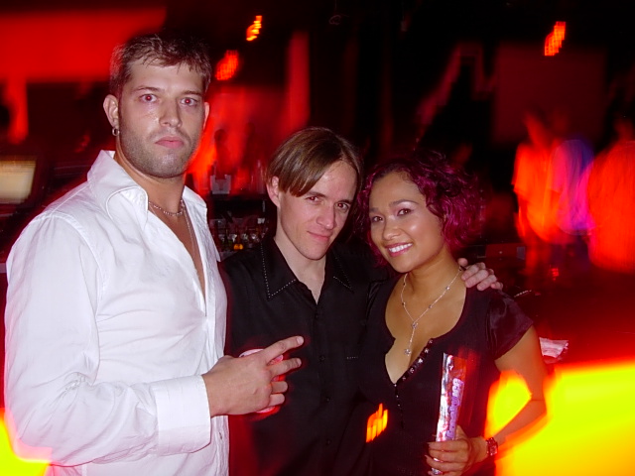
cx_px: 318
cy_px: 238
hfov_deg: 49.0
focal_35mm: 38
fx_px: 697
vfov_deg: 37.7
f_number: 2.8
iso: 79
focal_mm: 7.8
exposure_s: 1
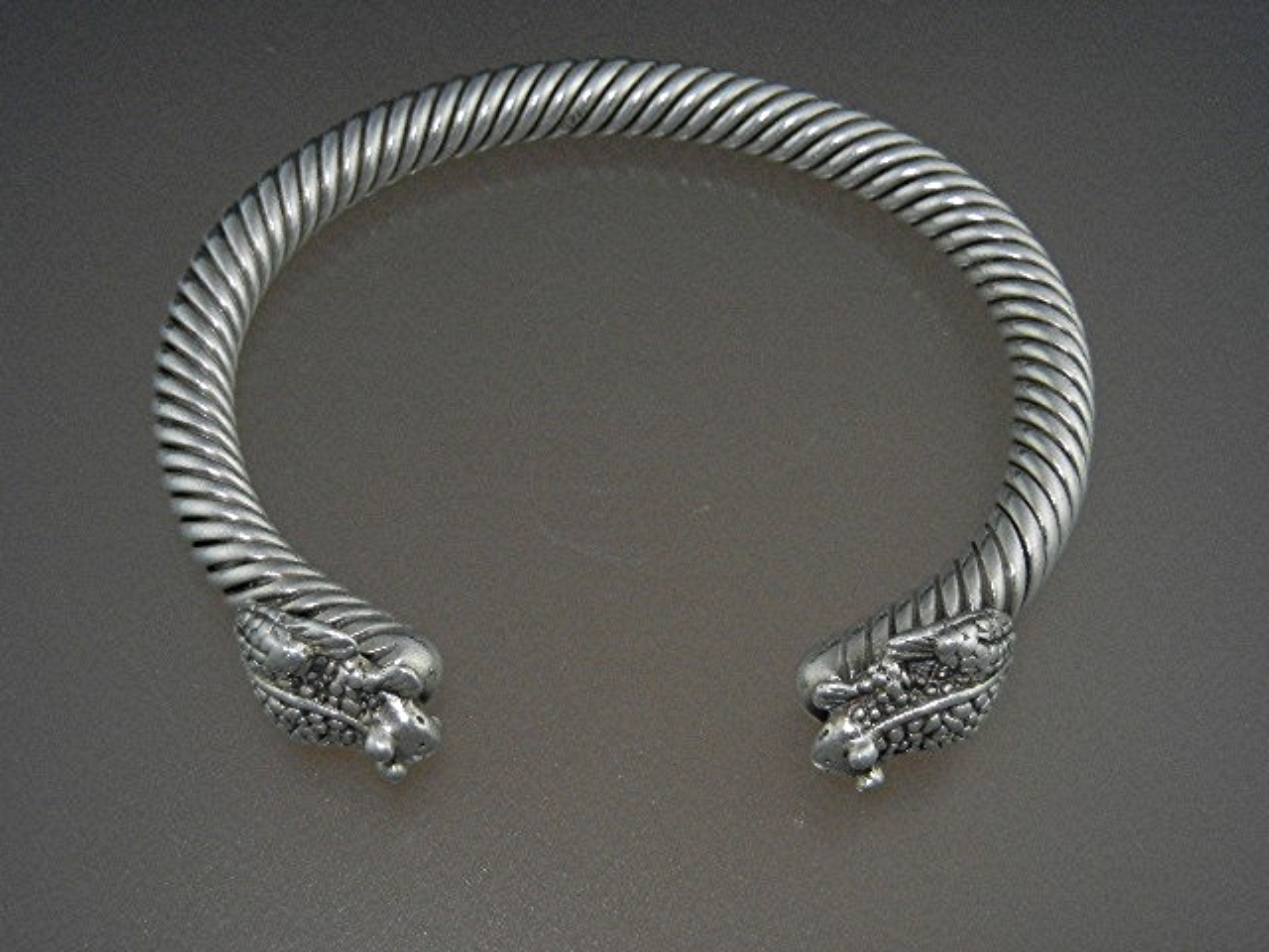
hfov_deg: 28.6
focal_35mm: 68
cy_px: 476
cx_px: 634
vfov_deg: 21.6
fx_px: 2493
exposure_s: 1/30
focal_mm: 12.2
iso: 800
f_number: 8.2
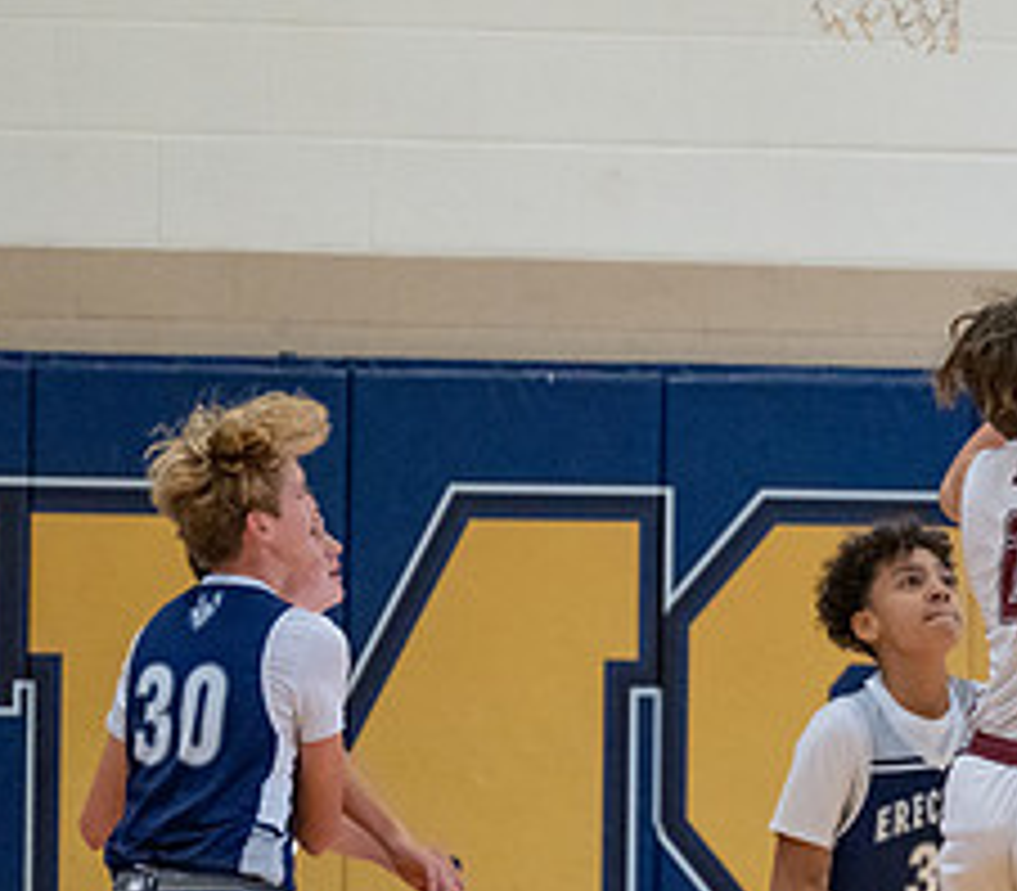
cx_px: 1004
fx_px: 17155
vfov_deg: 3.0
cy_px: 732
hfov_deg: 3.4
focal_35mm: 549
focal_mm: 200
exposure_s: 1/1000
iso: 4000
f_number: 2.8
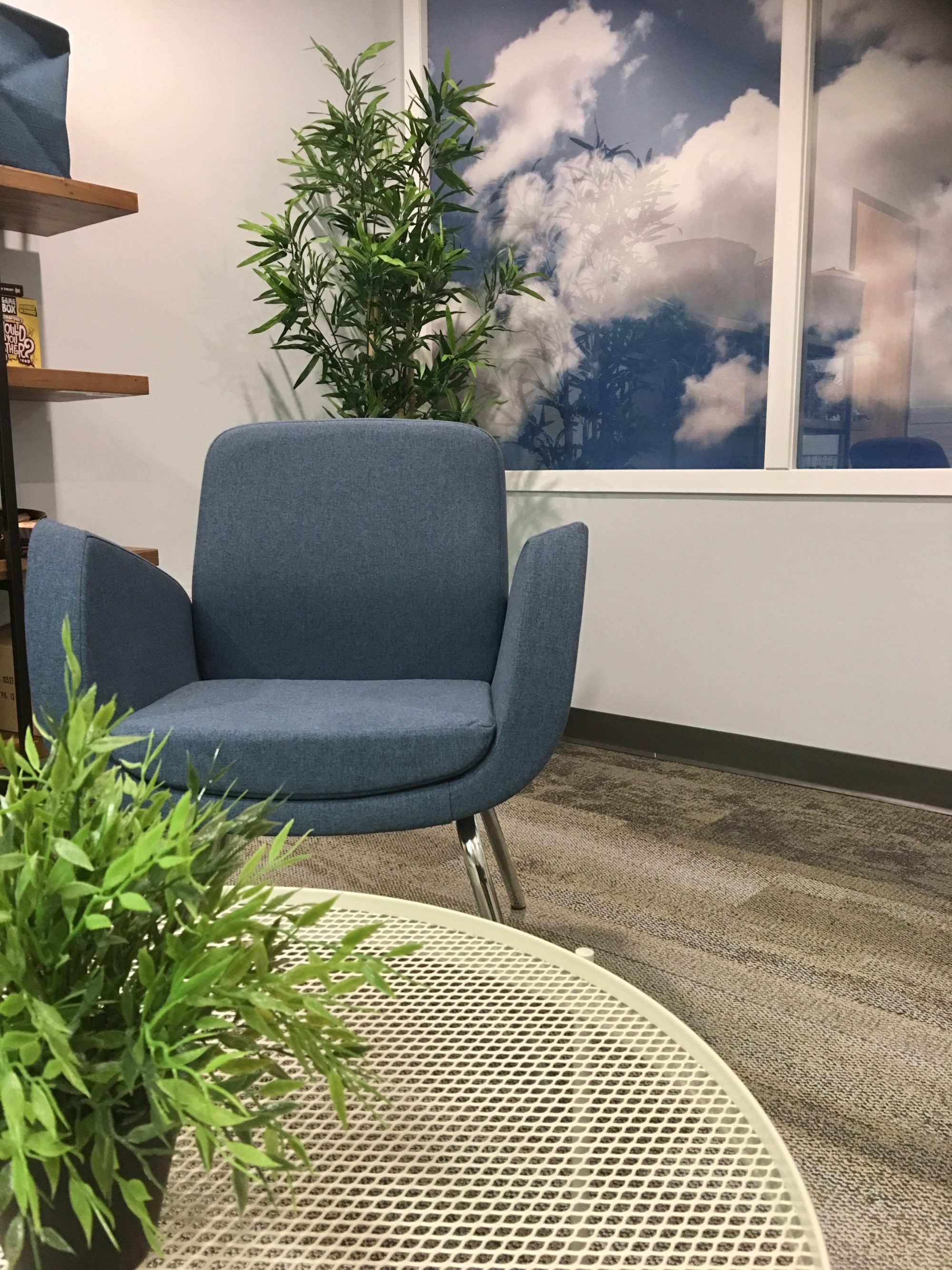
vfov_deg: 61.7
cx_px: 476
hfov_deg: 48.2
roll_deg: +1.0
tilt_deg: -8.6
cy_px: 635
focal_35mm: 29
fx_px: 1063
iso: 80
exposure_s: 1/8
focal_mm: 4.15
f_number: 2.2
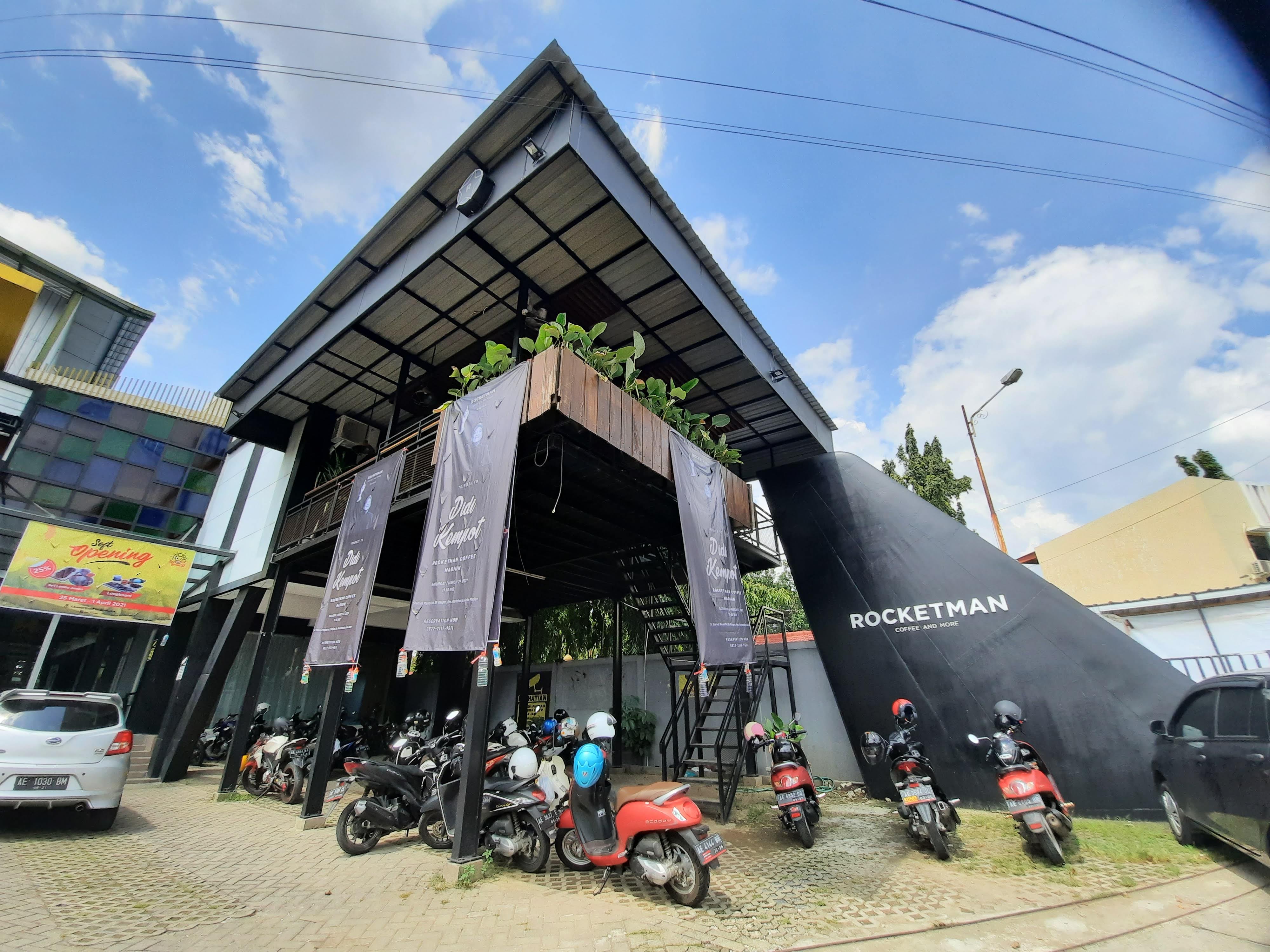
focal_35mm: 13
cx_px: 635
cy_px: 476
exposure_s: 1/1330
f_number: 2.2
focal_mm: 1.74
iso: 40
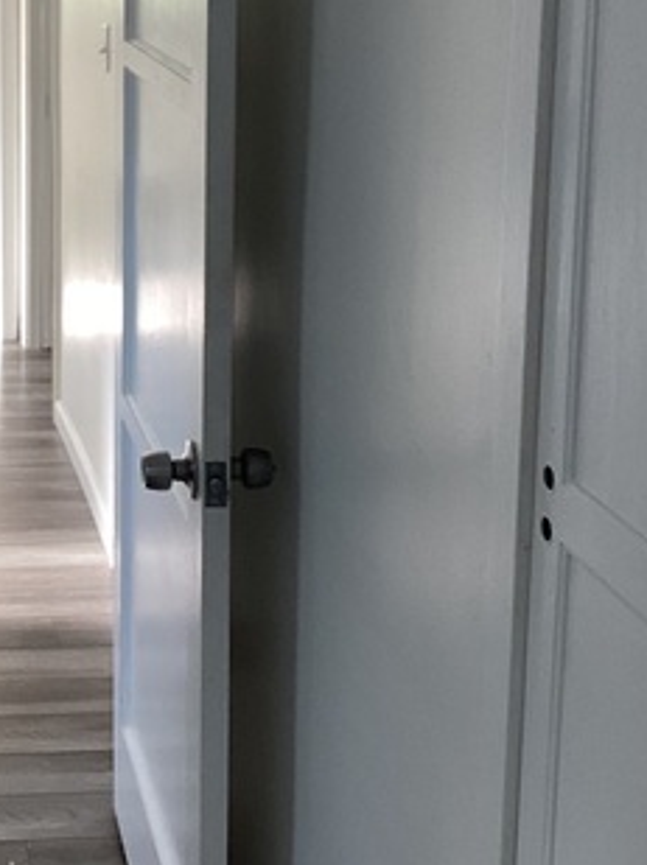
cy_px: 189
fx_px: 1673
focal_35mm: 67
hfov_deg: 21.0
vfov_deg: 28.5
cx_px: -34
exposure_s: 1/60
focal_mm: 3.3
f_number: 2.4
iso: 80
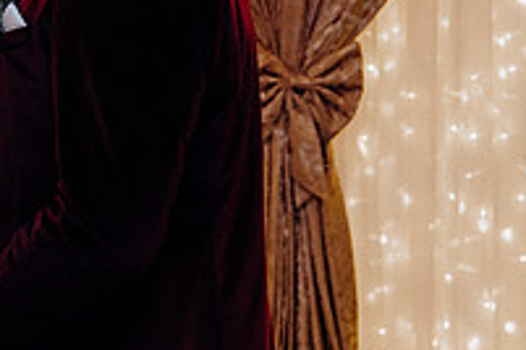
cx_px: -215
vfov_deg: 10.8
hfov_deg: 15.2
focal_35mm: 127
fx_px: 1855
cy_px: 158
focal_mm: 44
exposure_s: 1/160
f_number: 3.5
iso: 2500
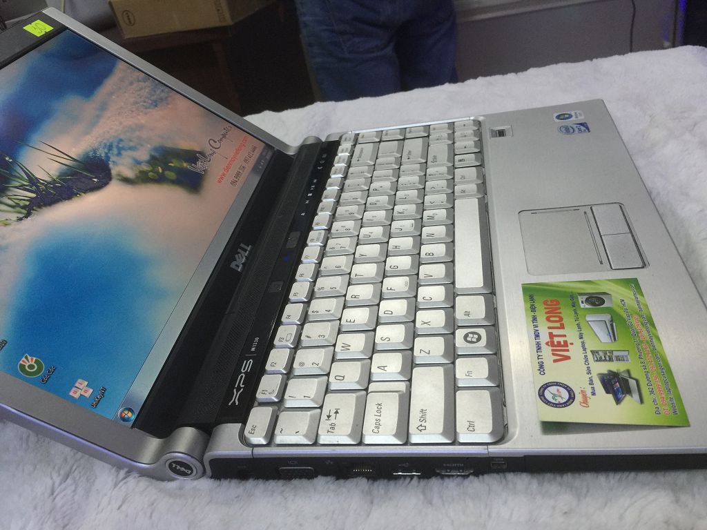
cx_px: 354
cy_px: 265
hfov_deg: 61.7
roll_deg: +11.6
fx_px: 592
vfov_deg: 48.2
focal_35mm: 29
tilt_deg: -32.9
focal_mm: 4.15
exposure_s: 1/17
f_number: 2.2
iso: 50
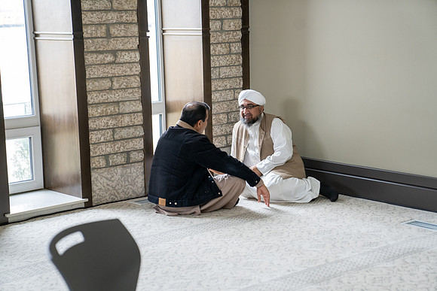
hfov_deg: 28.8
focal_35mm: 70
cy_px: 146
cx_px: 218
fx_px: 850
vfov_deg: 19.5
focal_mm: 70
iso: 1600
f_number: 2.8
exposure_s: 1/125
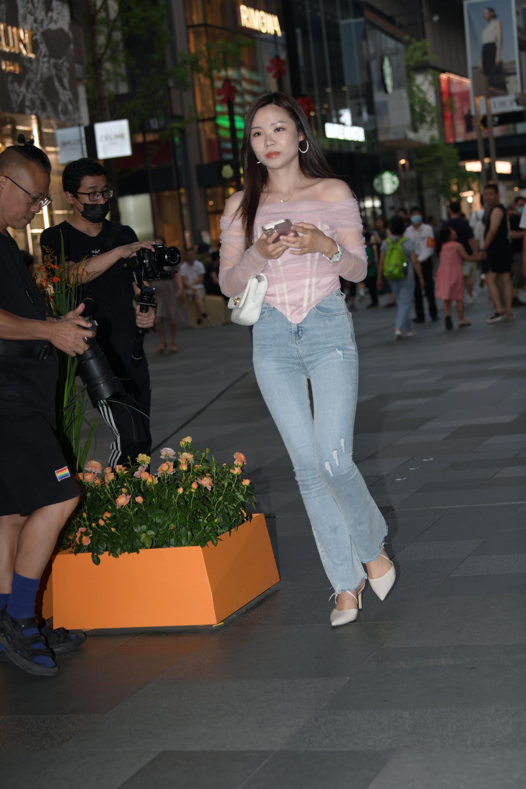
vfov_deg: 28.8
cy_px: 394
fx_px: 1534
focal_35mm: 70
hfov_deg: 19.5
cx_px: 263
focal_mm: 70
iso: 320
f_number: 4
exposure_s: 1/200
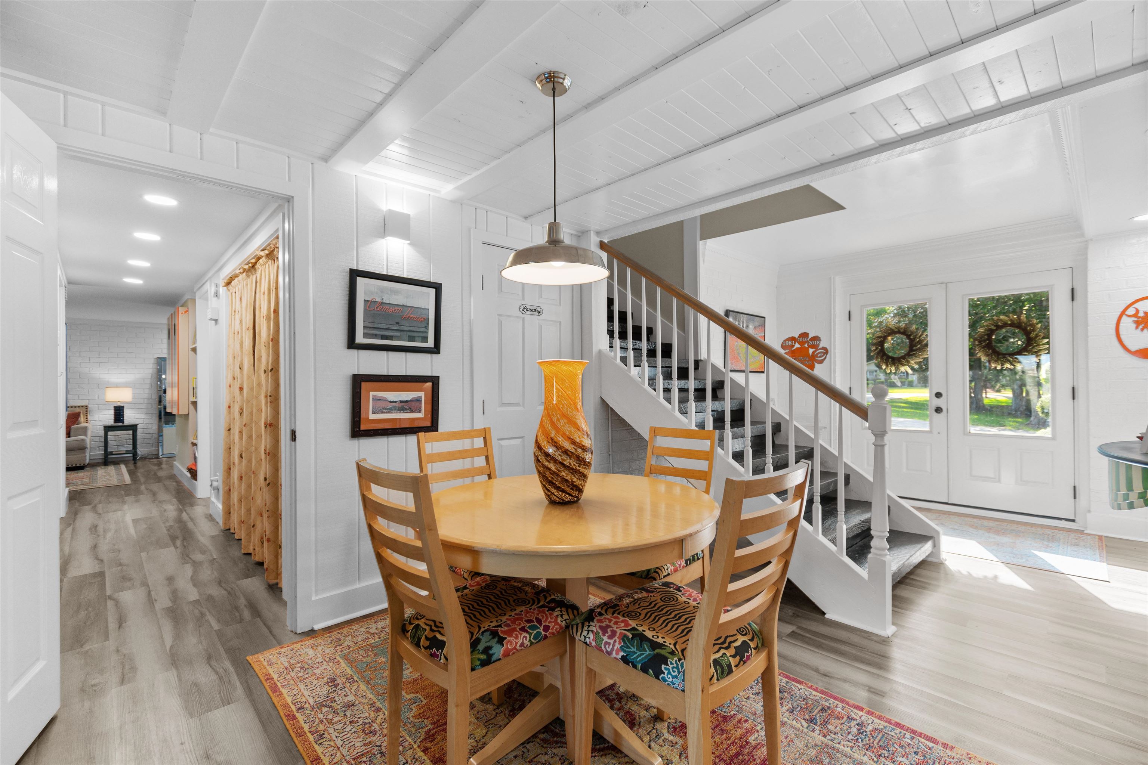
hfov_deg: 100.4
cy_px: 382
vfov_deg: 77.3
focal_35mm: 15
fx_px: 478
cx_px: 574
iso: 100
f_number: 4.5
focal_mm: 10
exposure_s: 1/10
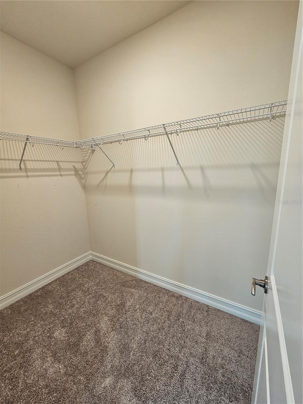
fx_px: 152
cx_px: 152
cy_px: 202
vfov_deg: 106.2
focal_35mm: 13
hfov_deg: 89.9
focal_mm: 2.2
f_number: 2.2
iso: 200
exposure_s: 1/60
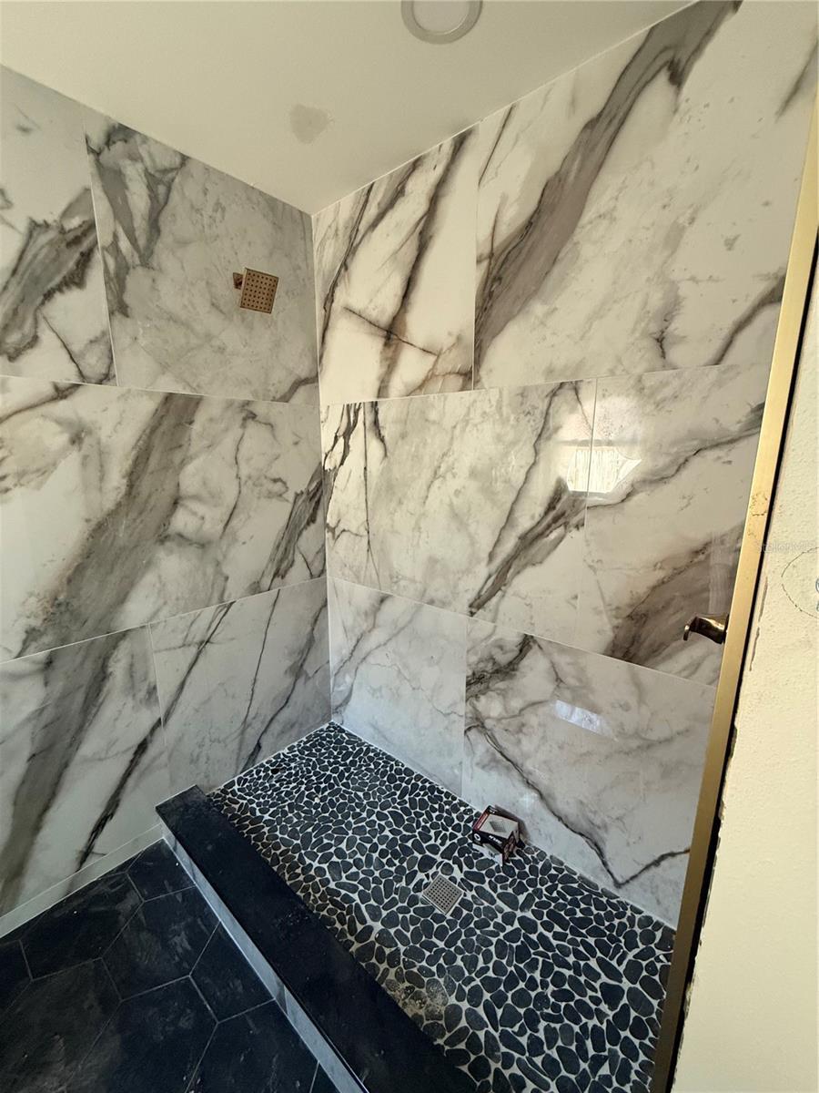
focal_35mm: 14
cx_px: 410
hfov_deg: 85.7
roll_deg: -0.4
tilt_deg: -11.5
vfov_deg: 102.1
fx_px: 442
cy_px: 546
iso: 400
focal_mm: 2.22
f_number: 2.2
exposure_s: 1/60
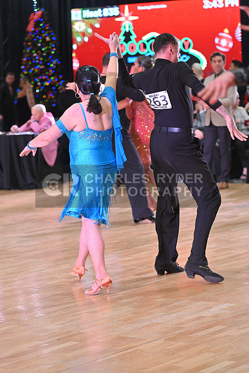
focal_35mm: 120
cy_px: 186
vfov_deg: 17.1
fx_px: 1244
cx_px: 124
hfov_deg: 11.4
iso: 4000
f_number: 4
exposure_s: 1/400
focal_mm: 120
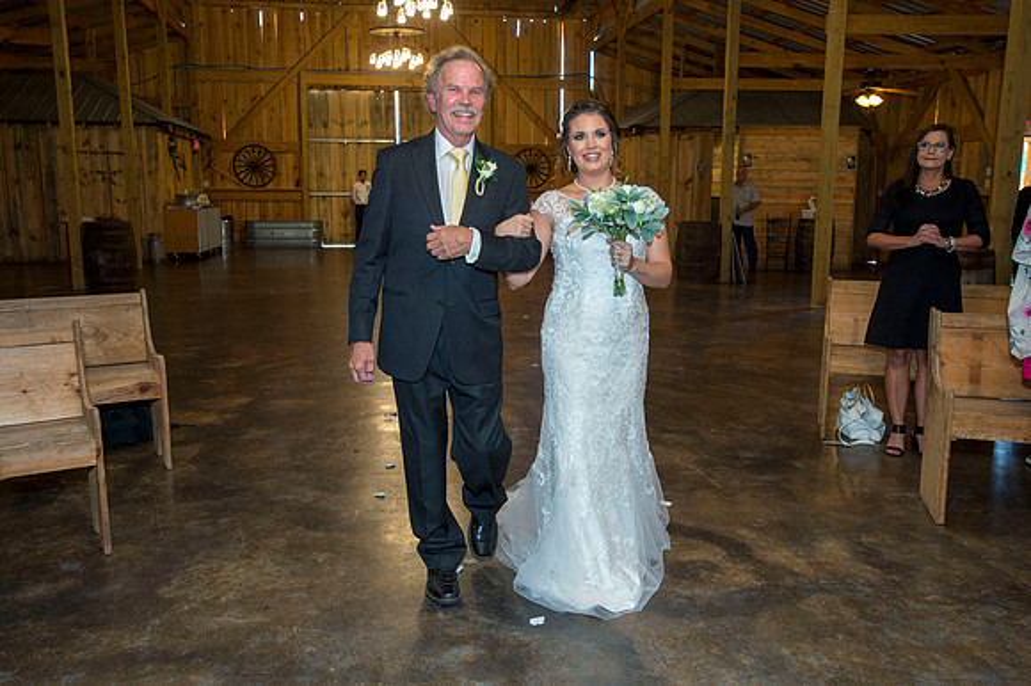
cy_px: 343
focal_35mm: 35
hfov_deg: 54.5
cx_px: 516
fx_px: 1002
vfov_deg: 37.8
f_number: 5
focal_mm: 35
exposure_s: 1/125
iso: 1600
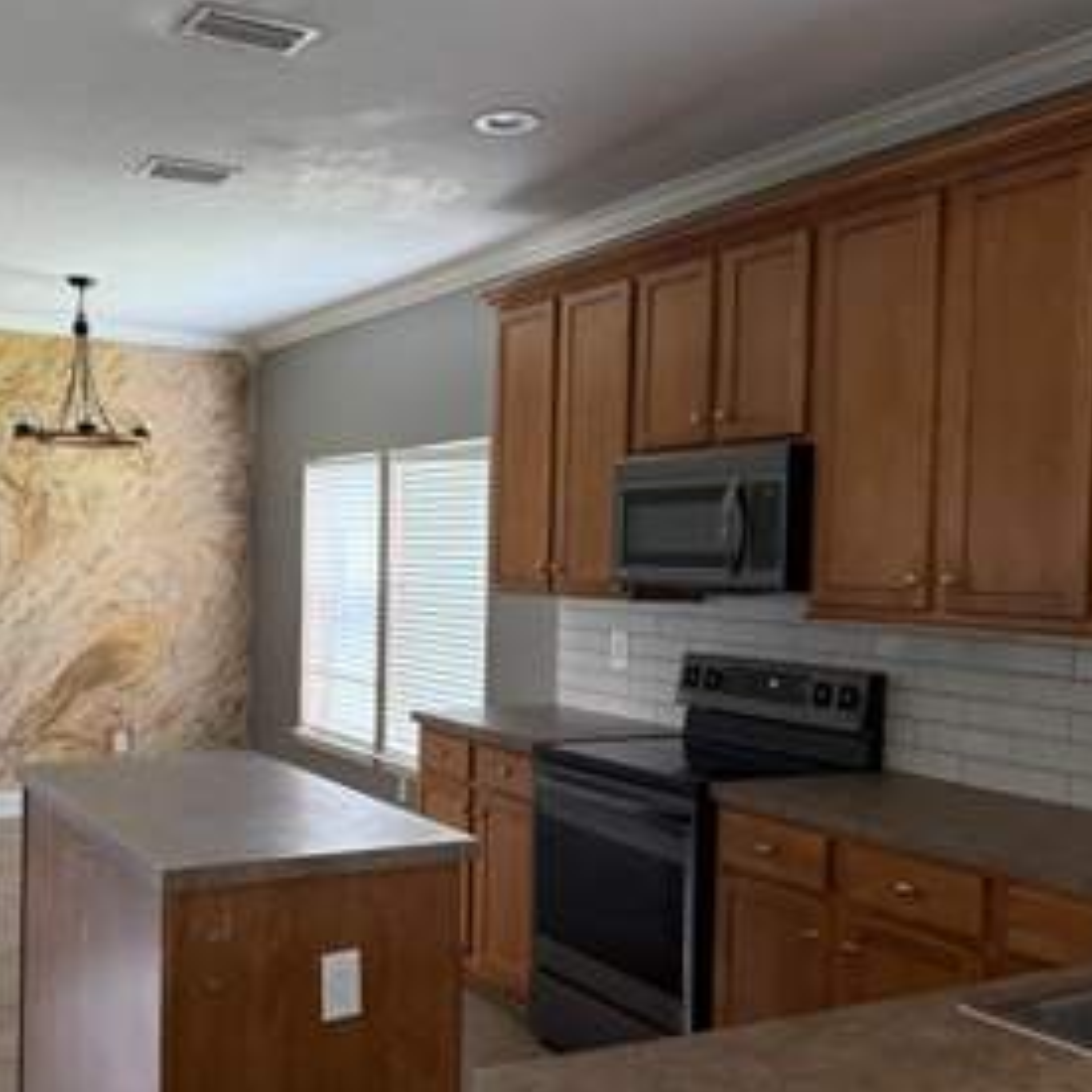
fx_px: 1321
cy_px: 574
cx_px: 373
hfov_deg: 44.3
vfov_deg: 44.9
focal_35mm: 37
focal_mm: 6.76
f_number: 1.78
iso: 640
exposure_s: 1/60
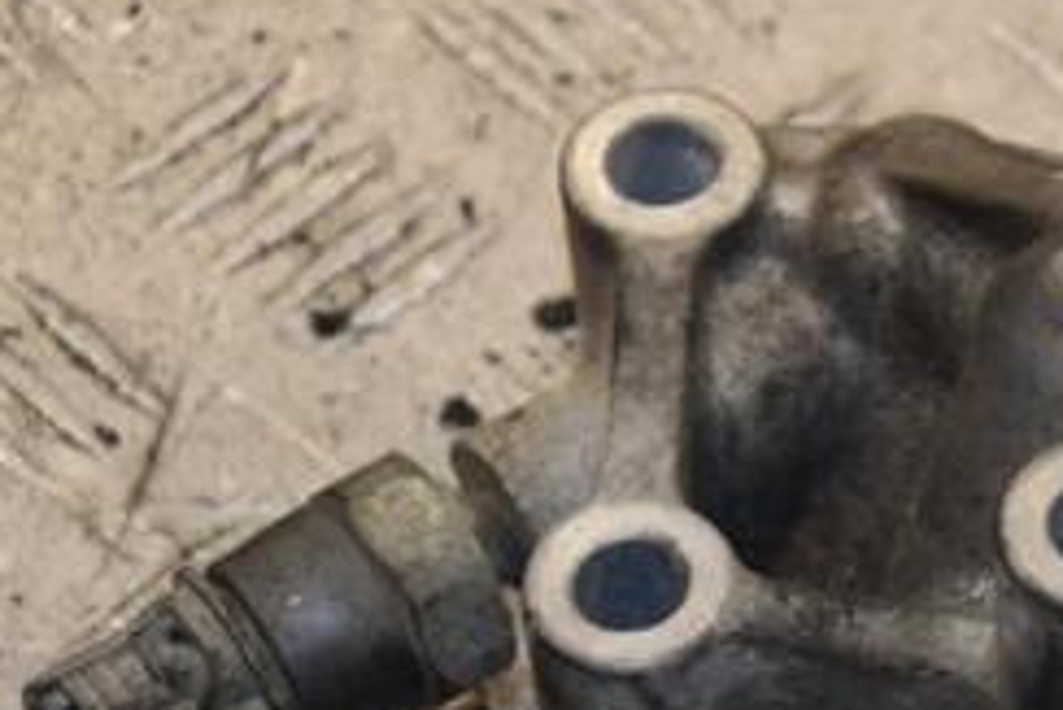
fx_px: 6322
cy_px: 671
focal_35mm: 214
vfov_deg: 6.4
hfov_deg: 9.5
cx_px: 1085
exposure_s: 1/200
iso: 800
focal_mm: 58
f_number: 6.3
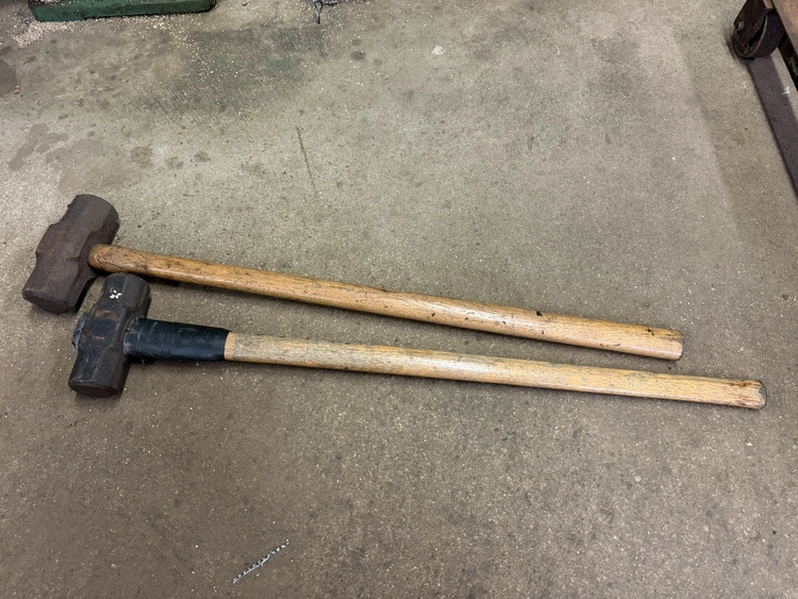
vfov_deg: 56.8
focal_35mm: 24
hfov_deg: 71.6
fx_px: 553
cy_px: 300
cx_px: 399
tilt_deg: -61.0
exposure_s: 1/60
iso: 320
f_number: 1.78
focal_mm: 6.76
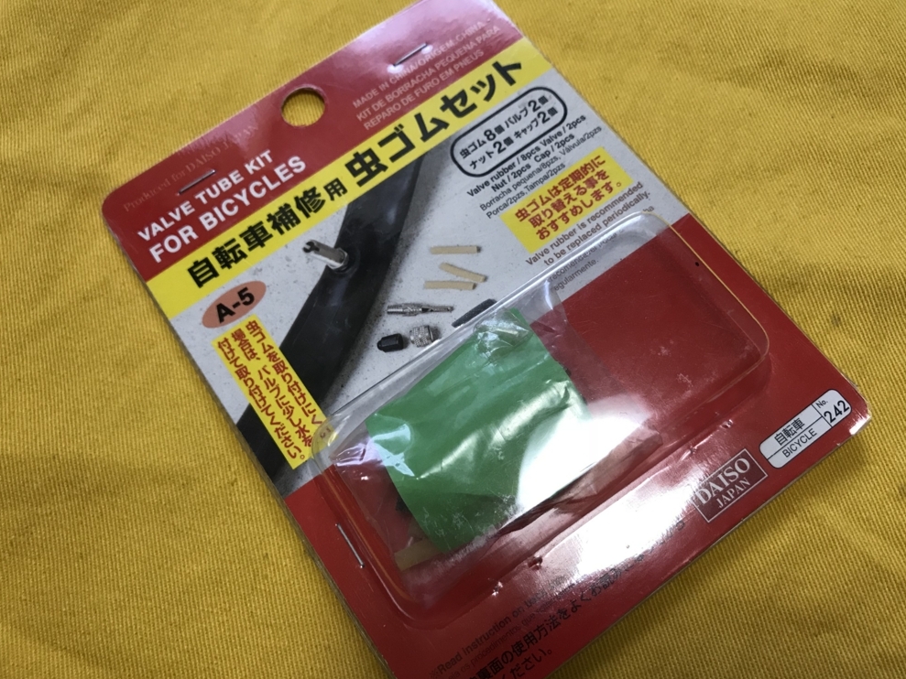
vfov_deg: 48.2
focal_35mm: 29
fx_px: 759
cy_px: 350
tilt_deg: -72.3
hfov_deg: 61.6
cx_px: 464
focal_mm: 3.99
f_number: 1.8
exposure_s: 1/20
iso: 40
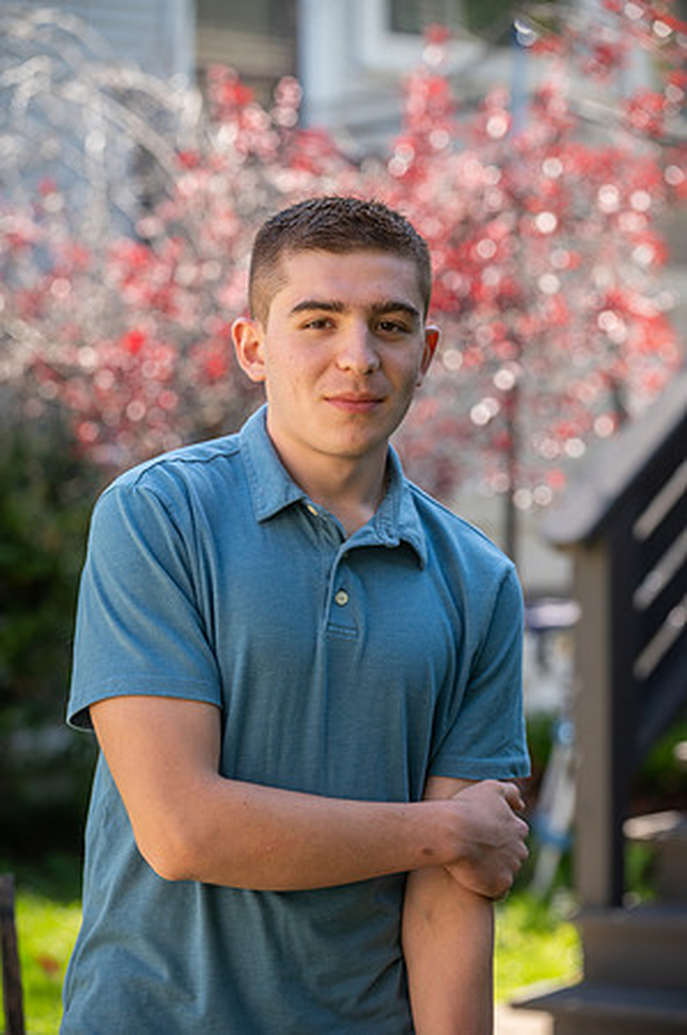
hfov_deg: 11.4
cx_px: 344
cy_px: 518
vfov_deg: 17.1
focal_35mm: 120
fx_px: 3443
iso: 250
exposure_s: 1/250
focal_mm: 120
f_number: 4
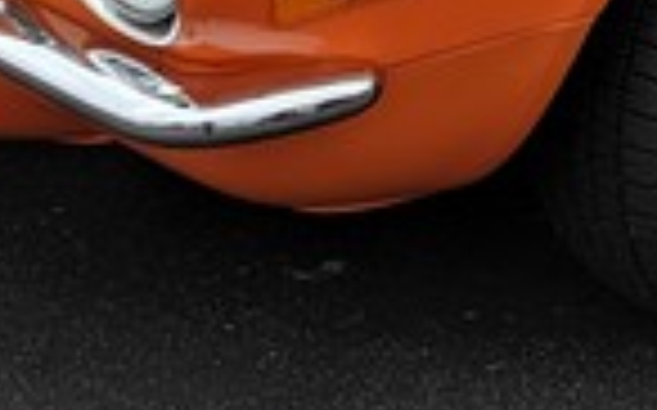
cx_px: 724
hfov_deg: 13.6
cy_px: 27
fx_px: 2702
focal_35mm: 151
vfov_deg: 8.6
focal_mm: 4.67
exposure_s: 1/990
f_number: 2
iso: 43
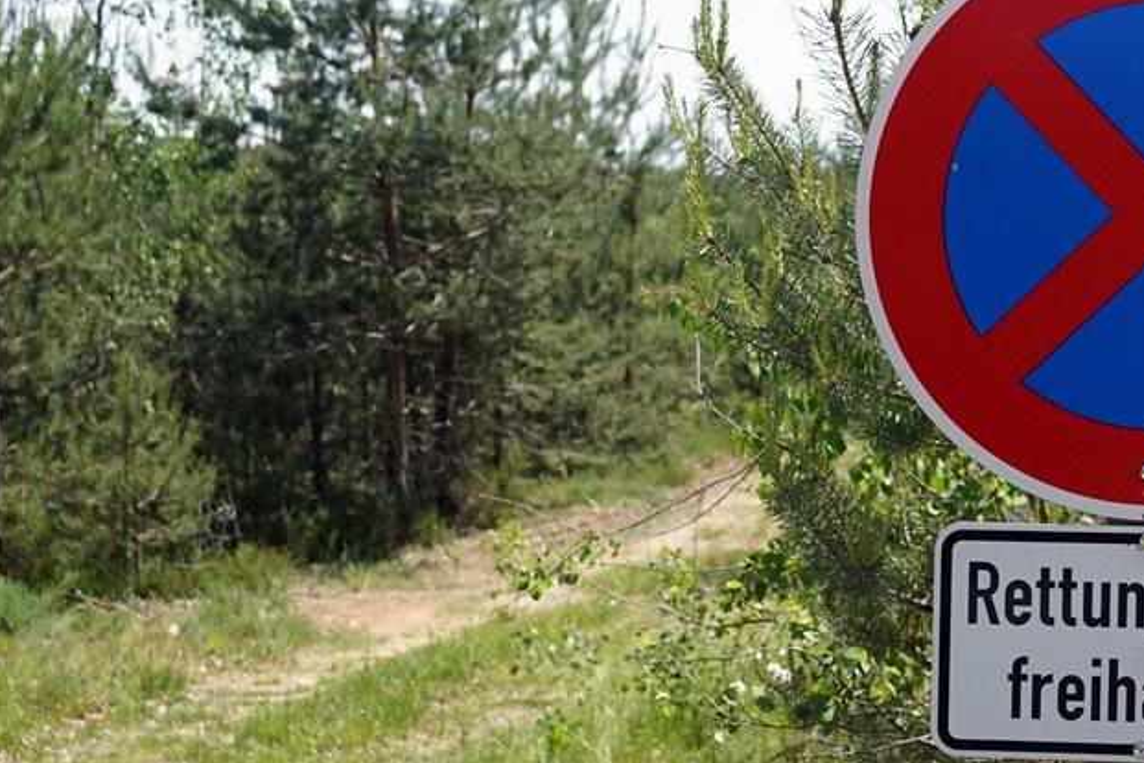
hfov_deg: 23.0
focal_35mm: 87
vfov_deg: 15.7
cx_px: 951
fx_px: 2764
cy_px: 470
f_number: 4.5
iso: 640
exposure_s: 1/2000
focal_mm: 30
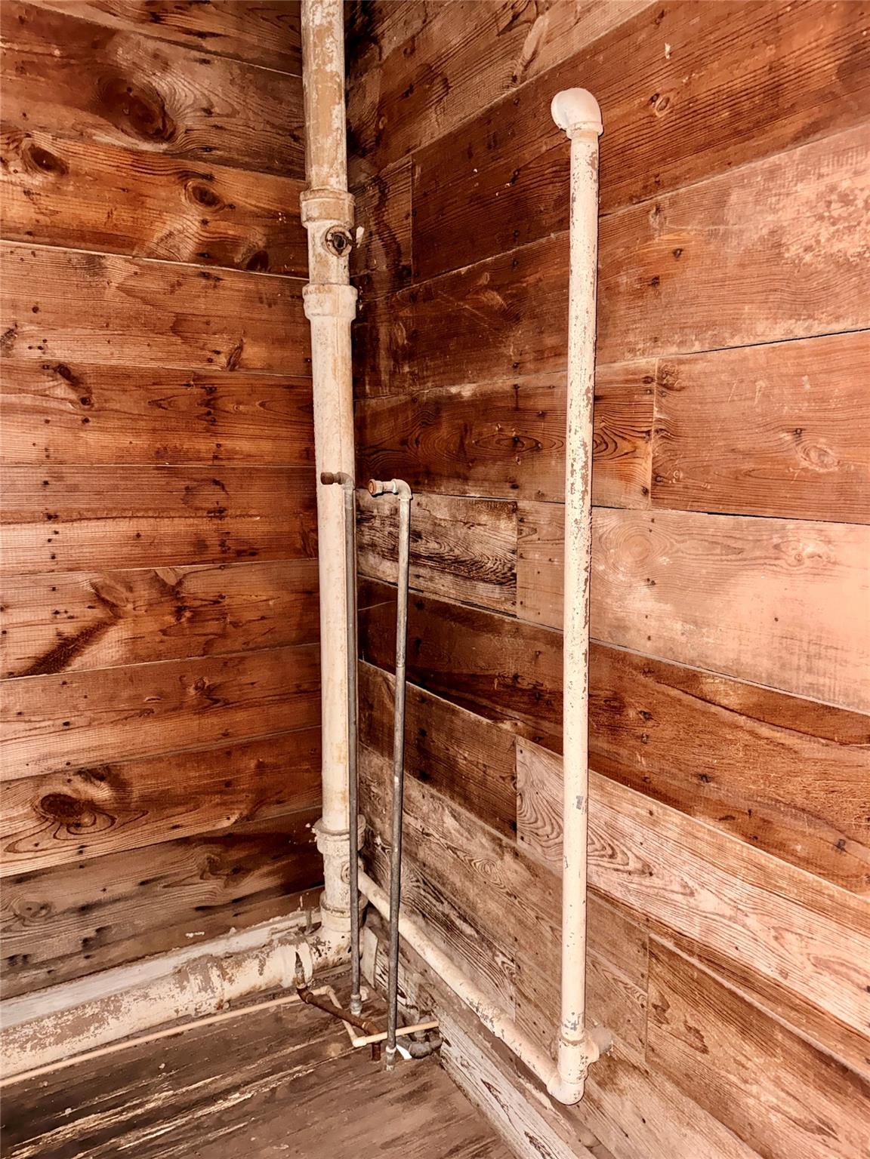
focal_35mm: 24
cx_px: 435
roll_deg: +0.4
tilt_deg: -8.0
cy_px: 580
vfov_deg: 71.6
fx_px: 804
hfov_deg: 56.8
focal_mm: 6.76
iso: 250
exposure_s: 1/4
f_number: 1.78
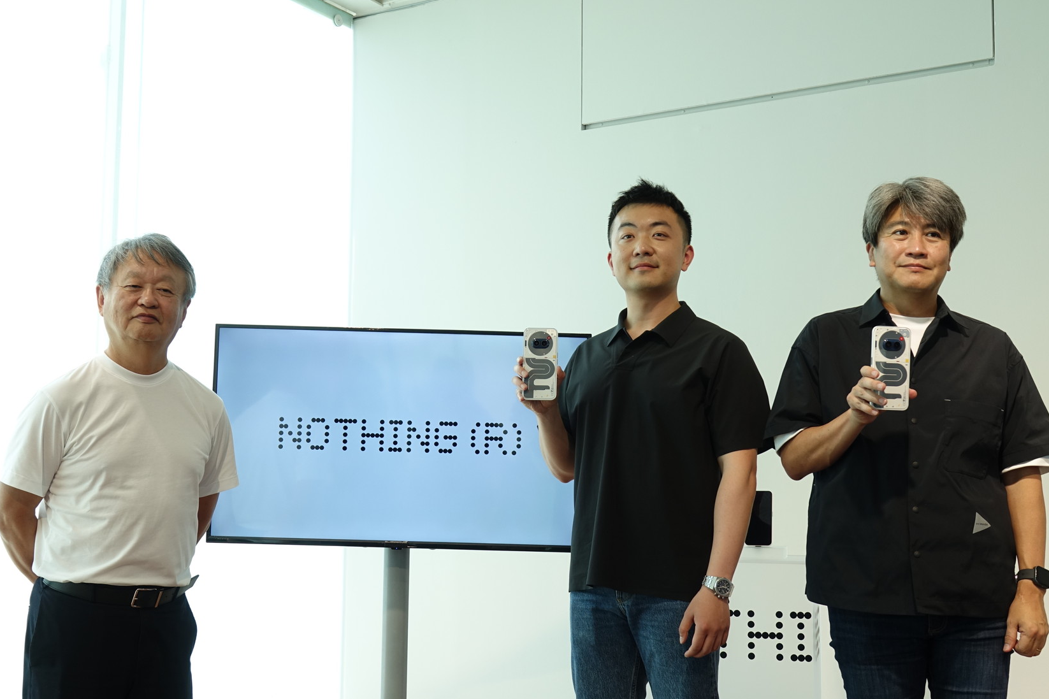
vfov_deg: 31.9
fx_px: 1224
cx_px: 501
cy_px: 371
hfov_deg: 46.4
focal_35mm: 42
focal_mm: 13.31
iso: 100
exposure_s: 1/50
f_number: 3.2
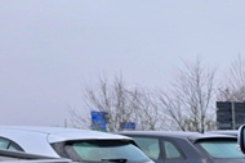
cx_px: 607
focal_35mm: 129
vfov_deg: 10.0
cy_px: 303
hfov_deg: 12.2
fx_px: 879
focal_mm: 6.3
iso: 20
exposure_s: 1/180
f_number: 1.7
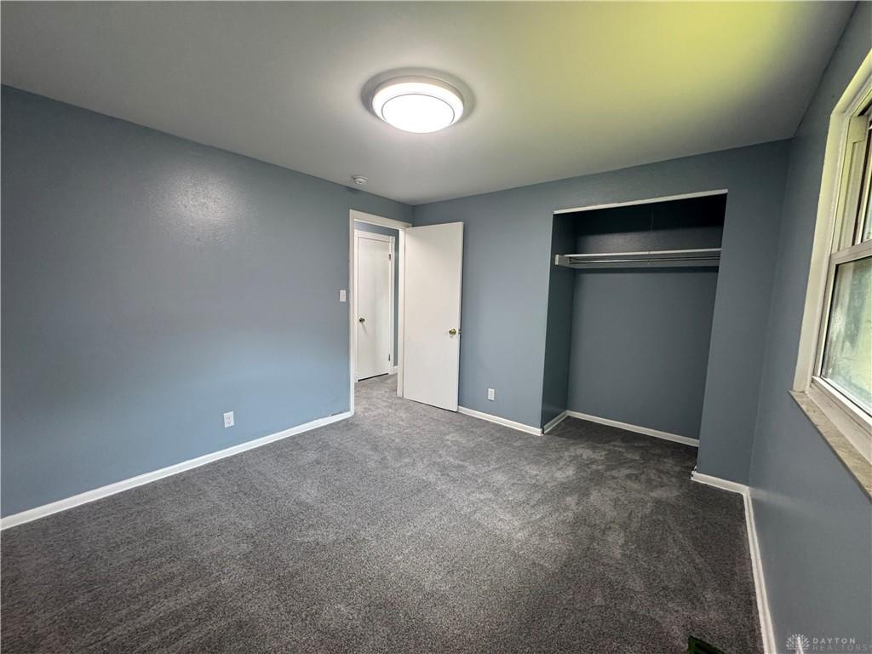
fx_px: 353
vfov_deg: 85.7
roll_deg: -1.5
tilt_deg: -6.9
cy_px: 327
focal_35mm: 14
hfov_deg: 102.1
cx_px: 436
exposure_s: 1/120
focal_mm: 2.22
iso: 250
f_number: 2.2
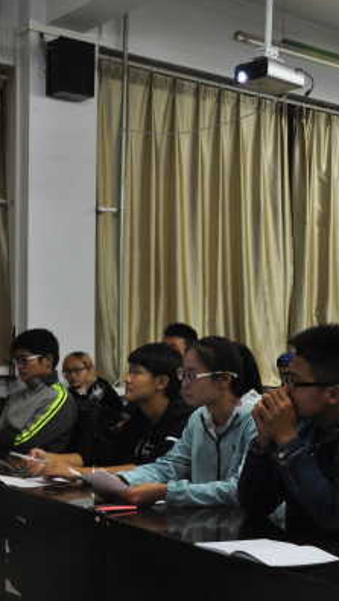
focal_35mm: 60
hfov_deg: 18.3
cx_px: 471
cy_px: 345
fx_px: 957
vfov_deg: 34.8
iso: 800
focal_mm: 21
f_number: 5.6
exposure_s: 1/10
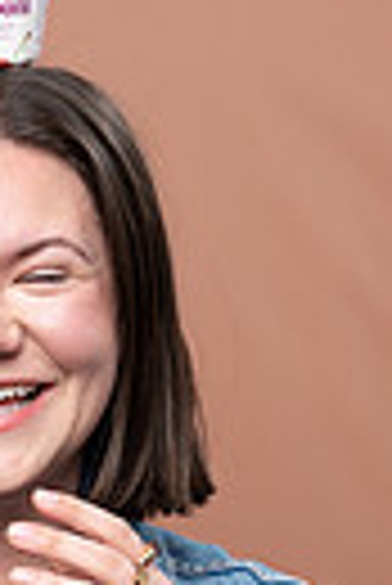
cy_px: 693
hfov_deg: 7.3
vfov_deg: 10.8
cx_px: 50
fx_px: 3046
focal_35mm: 187
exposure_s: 1/160
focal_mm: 54
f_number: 4
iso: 320
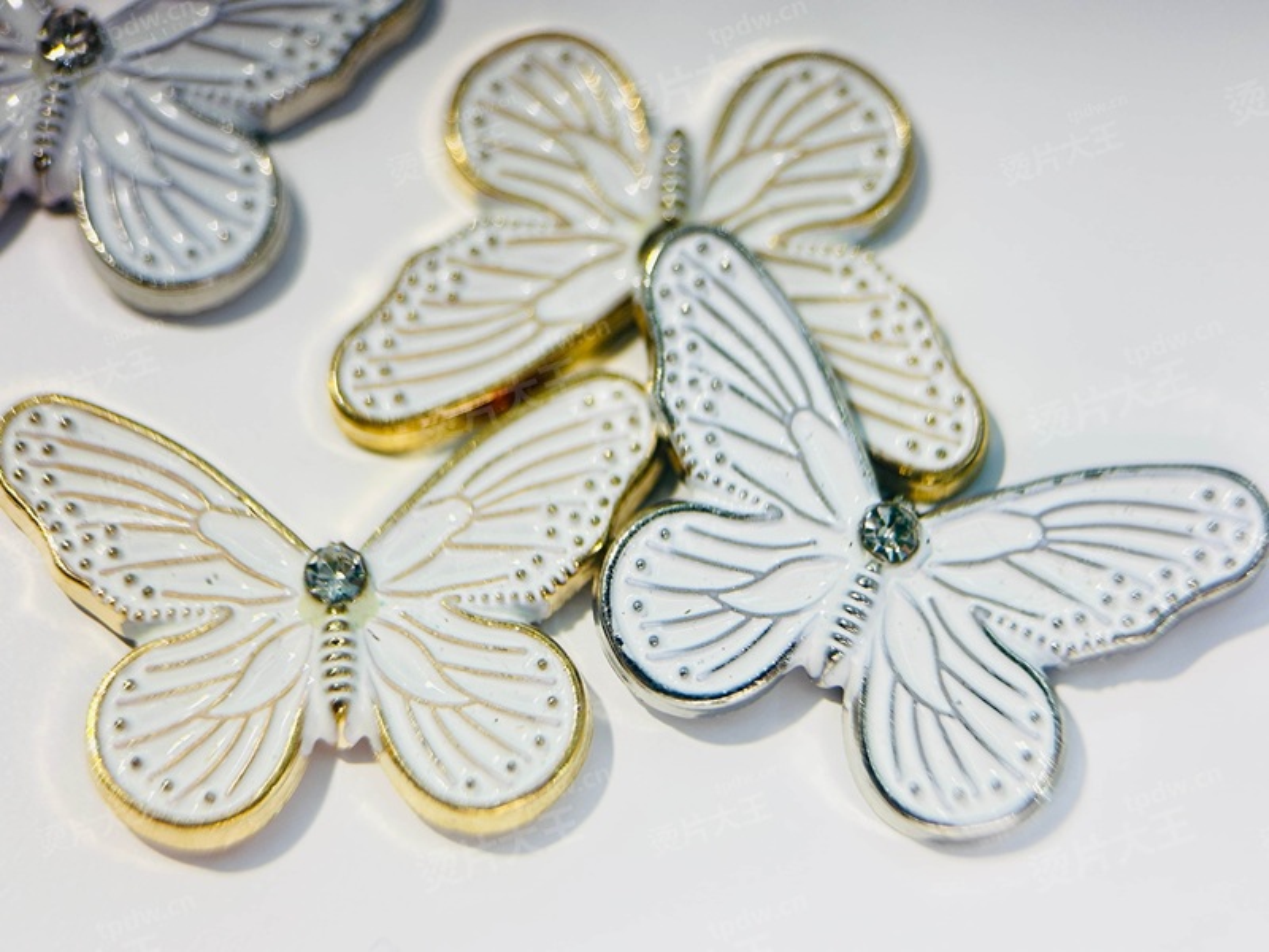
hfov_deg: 39.7
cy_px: 476
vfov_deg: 30.3
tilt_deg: -69.4
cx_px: 634
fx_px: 1760
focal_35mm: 48
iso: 64
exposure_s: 1/301
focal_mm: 6.86
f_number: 1.78
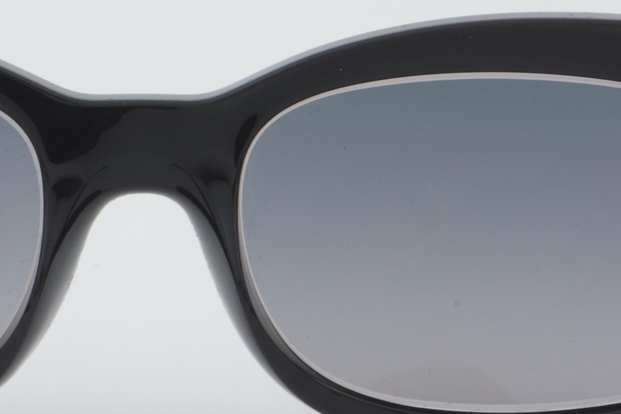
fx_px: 3505
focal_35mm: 203
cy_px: 225
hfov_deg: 10.1
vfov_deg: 6.8
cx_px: 144
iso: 100
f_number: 32
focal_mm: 55
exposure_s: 1/3
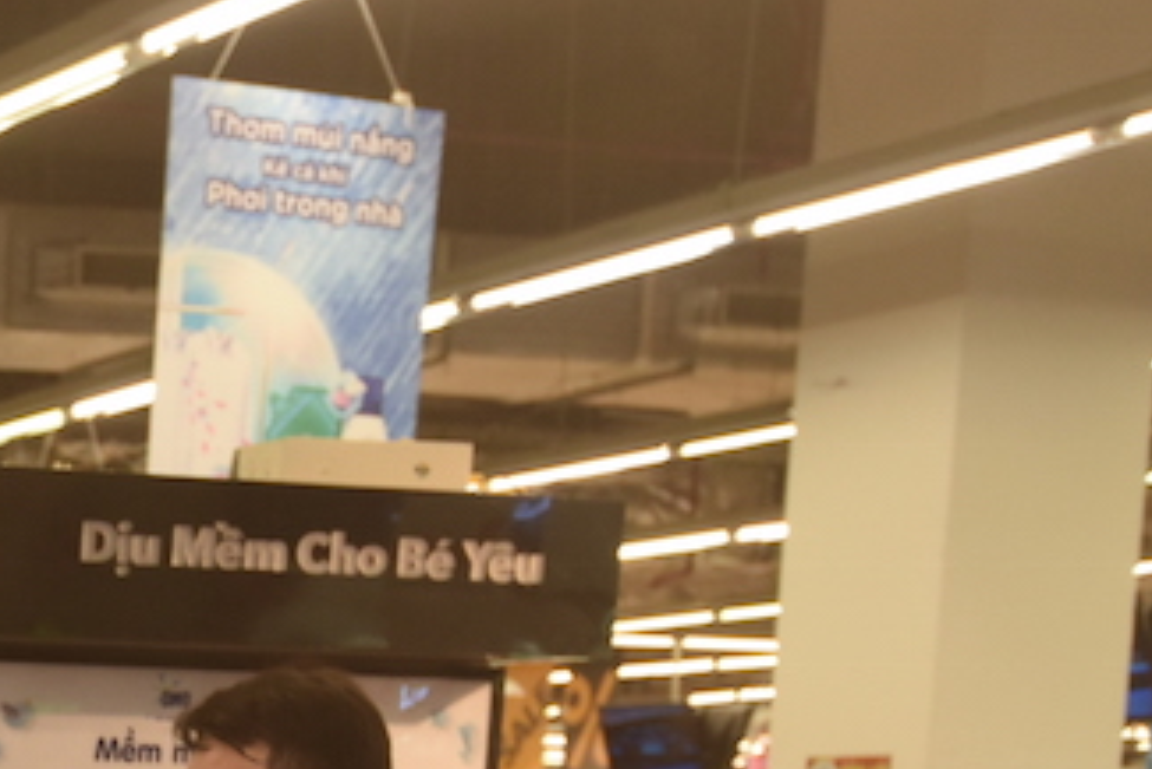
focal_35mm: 107
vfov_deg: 11.9
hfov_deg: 17.1
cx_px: -606
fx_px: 3425
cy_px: 1341
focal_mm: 29
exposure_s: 1/200
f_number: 4
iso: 1000
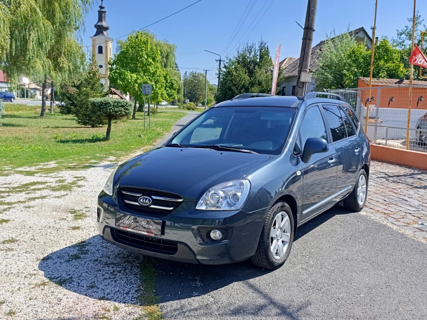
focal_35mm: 33
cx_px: 236
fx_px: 407
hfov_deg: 55.2
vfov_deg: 42.9
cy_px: 167
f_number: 1.6
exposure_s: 1/481
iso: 50
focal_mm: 6.14
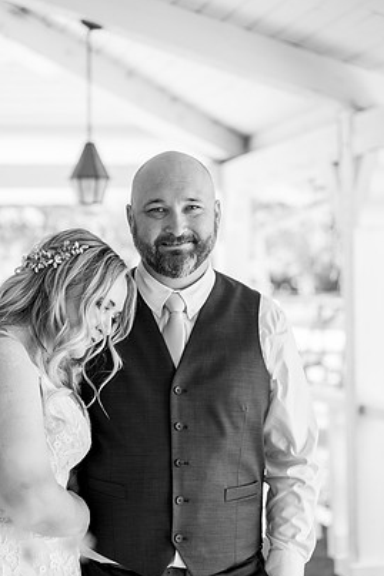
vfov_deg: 26.0
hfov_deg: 17.5
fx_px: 1249
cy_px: 289
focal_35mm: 78
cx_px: 178
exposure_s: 1/250
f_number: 2.8
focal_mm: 70
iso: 250
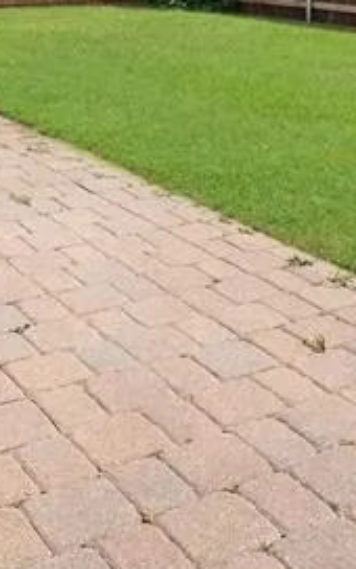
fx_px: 714
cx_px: -46
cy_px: -49
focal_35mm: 46
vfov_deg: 37.0
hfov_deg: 25.7
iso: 640
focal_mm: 12
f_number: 9
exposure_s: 1/1600
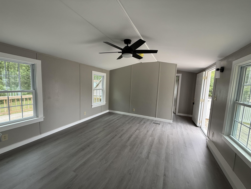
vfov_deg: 85.7
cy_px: 94
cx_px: 126
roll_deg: -1.1
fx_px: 102
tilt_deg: -5.9
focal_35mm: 14
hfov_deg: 102.1
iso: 80
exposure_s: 1/99
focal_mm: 2.22
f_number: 2.2
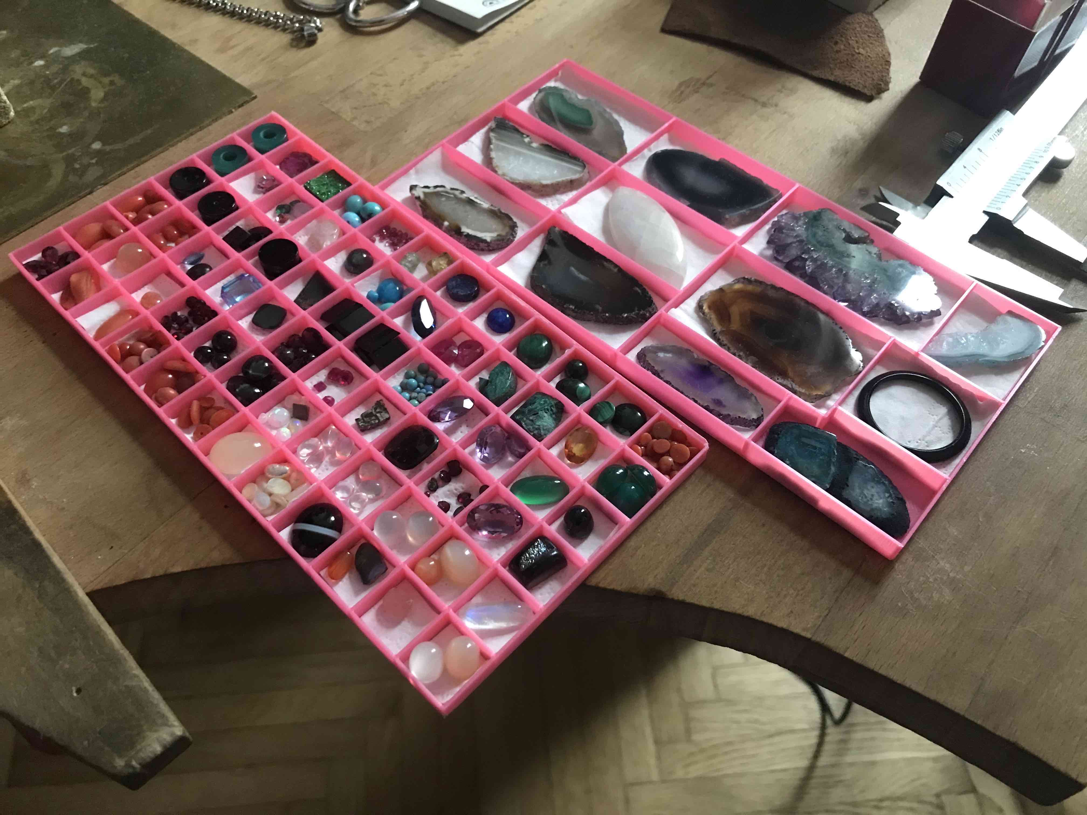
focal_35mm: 28
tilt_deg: -54.6
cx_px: 544
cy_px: 408
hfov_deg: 63.4
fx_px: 879
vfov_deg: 49.7
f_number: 1.8
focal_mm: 3.99
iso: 100
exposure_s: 1/13
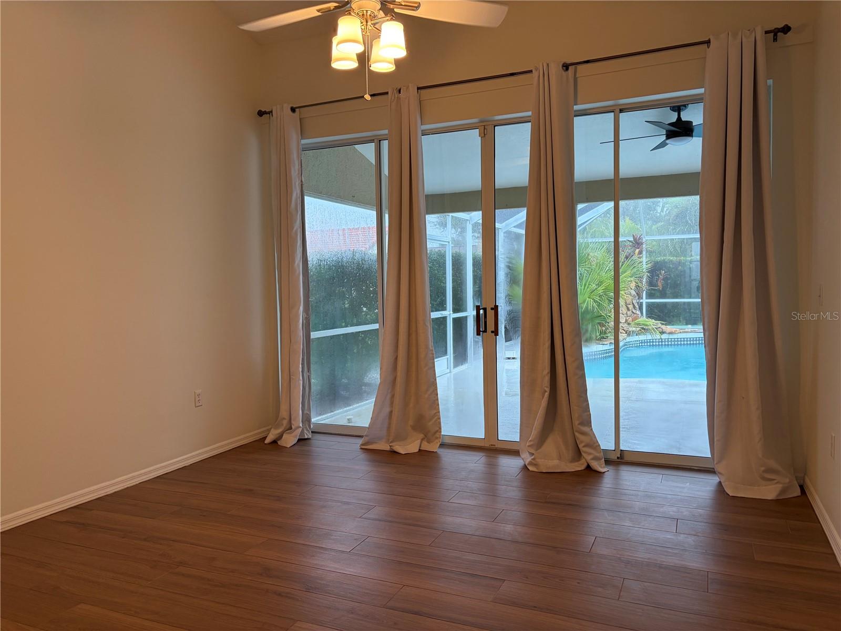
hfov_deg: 67.3
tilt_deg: -2.6
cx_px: 420
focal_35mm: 26
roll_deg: +1.7
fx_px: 632
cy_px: 316
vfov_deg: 53.1
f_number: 1.6
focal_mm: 5.96
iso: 100
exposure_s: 1/120
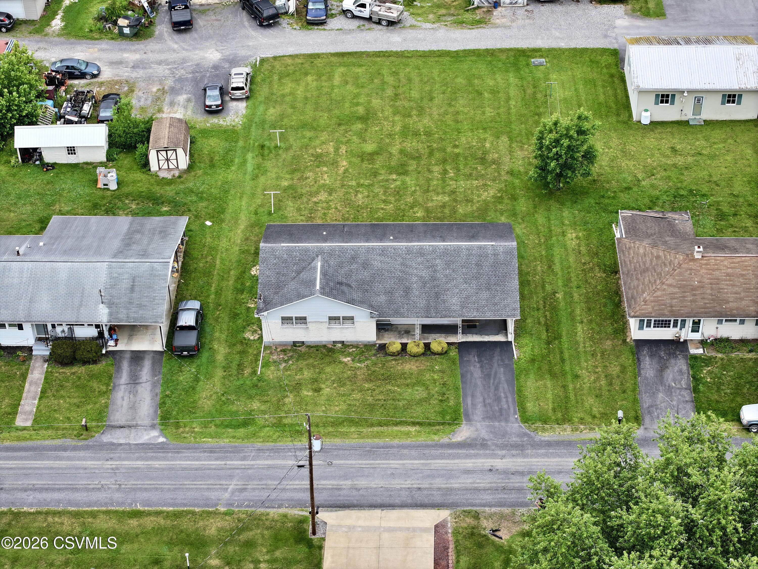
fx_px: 1533
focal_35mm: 70
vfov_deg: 21.0
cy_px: 284
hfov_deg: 27.8
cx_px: 379
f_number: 2.8
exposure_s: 1/400
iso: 120
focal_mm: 19.35
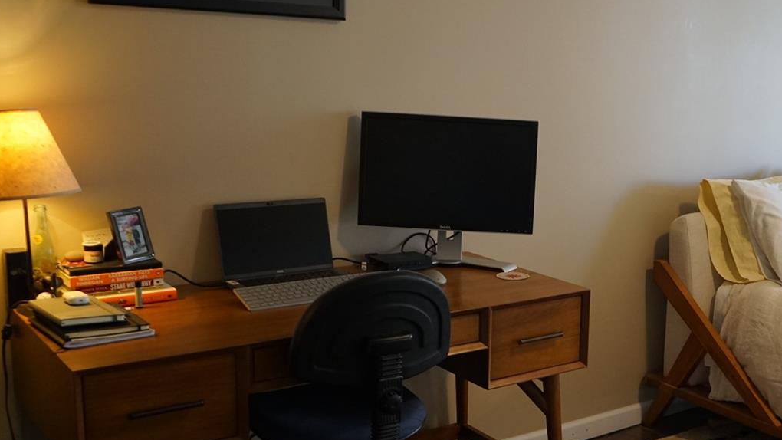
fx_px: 954
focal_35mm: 46
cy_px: 246
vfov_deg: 26.0
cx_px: 565
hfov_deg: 43.5
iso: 1600
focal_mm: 28
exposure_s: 1/160
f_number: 3.5
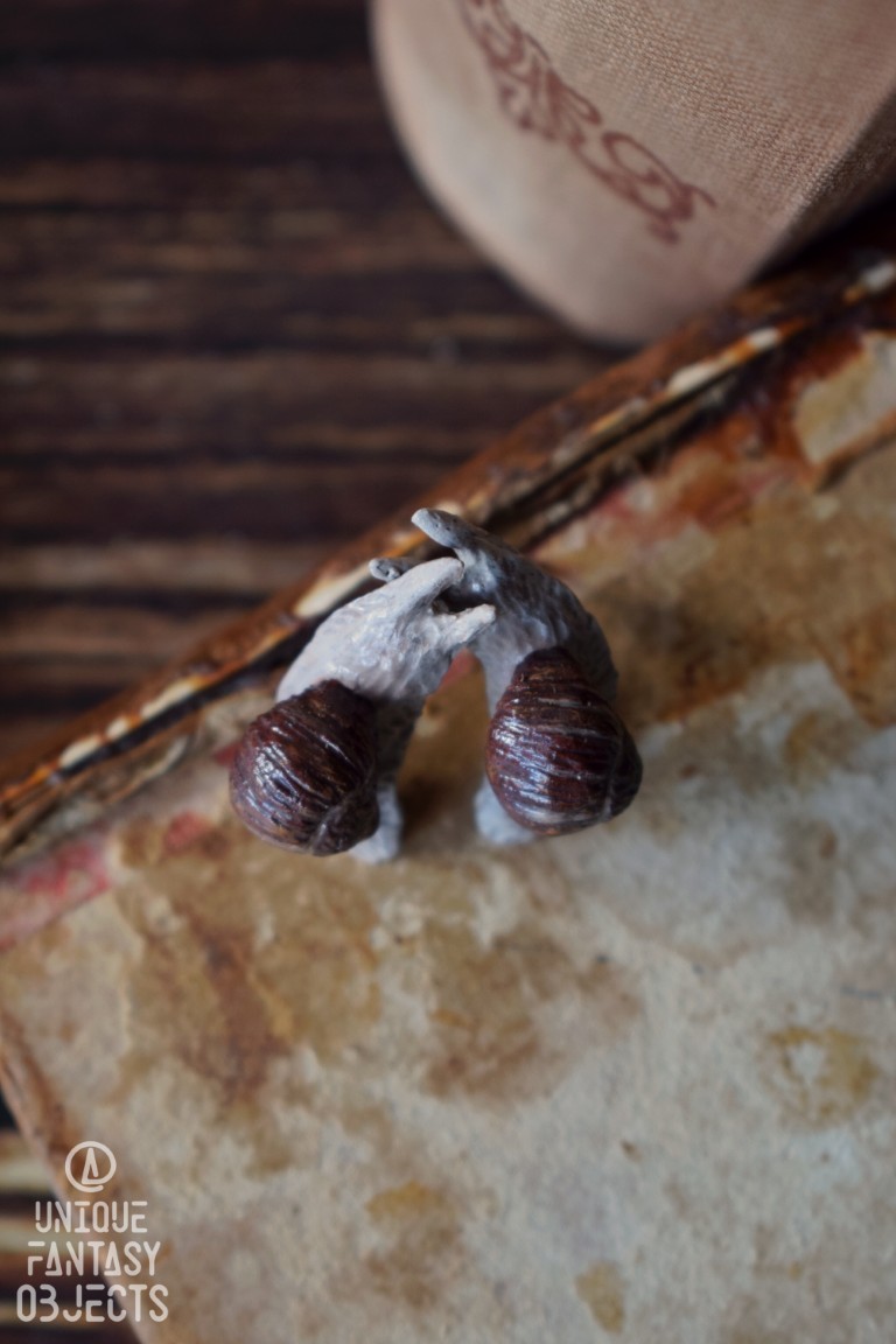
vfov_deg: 24.6
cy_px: 672
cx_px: 448
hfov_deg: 16.6
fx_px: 3080
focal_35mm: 82
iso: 800
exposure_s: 1/60
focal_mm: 55
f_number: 5.6
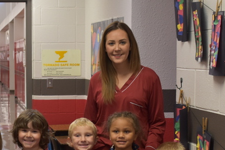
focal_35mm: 119
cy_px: 158
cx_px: 22
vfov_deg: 11.4
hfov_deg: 17.0
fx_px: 744
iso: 400
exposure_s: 1/40
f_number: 4.2
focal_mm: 28
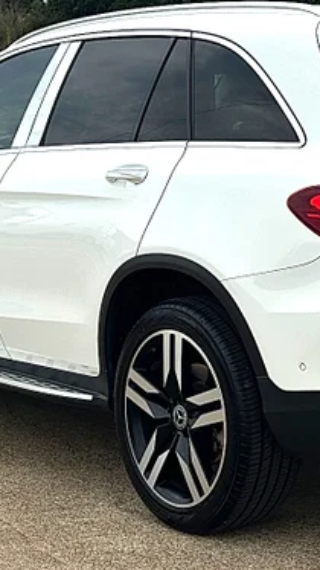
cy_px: 243
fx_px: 1480
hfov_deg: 12.3
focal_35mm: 98
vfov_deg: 21.8
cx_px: 253
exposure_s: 1/3731
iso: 64
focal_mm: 6.86
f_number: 1.78
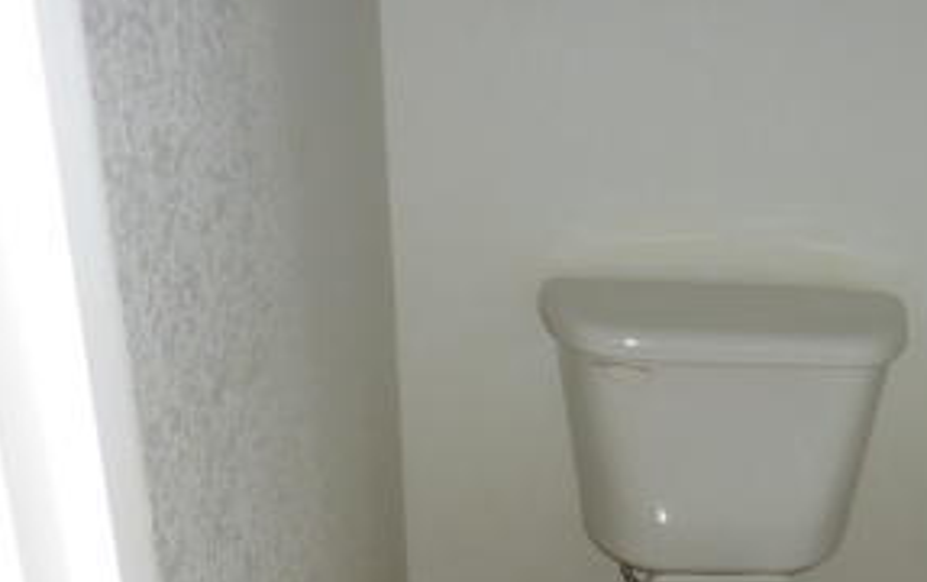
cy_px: 592
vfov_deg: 21.2
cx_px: 820
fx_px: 1492
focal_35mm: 59
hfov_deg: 32.9
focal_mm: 4.1
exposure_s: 1/30
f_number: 3.3
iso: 100
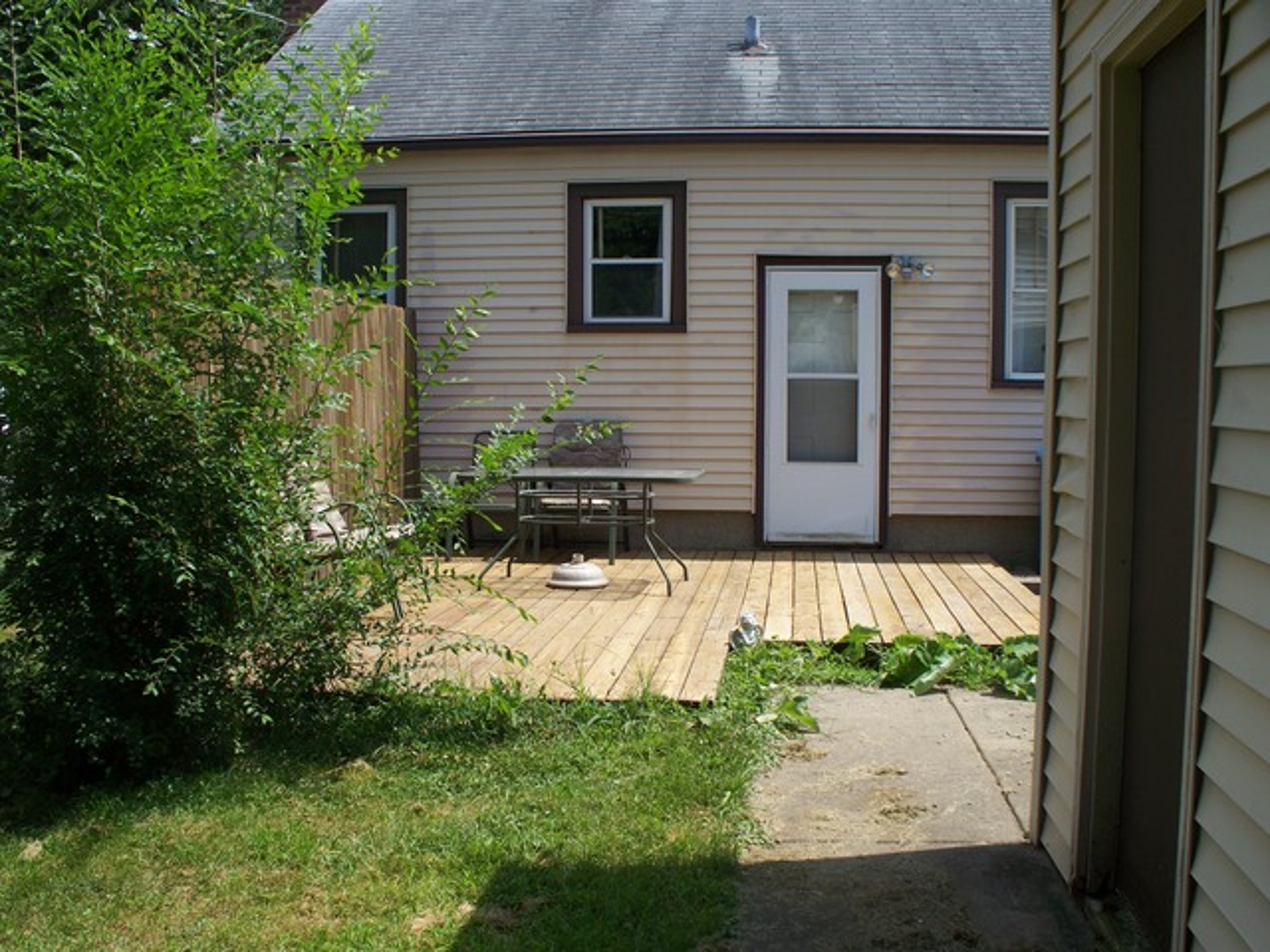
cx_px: 635
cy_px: 476
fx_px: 1321
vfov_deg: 39.7
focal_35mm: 36
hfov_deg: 51.4
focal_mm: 7.54
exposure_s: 1/320
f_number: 5
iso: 64
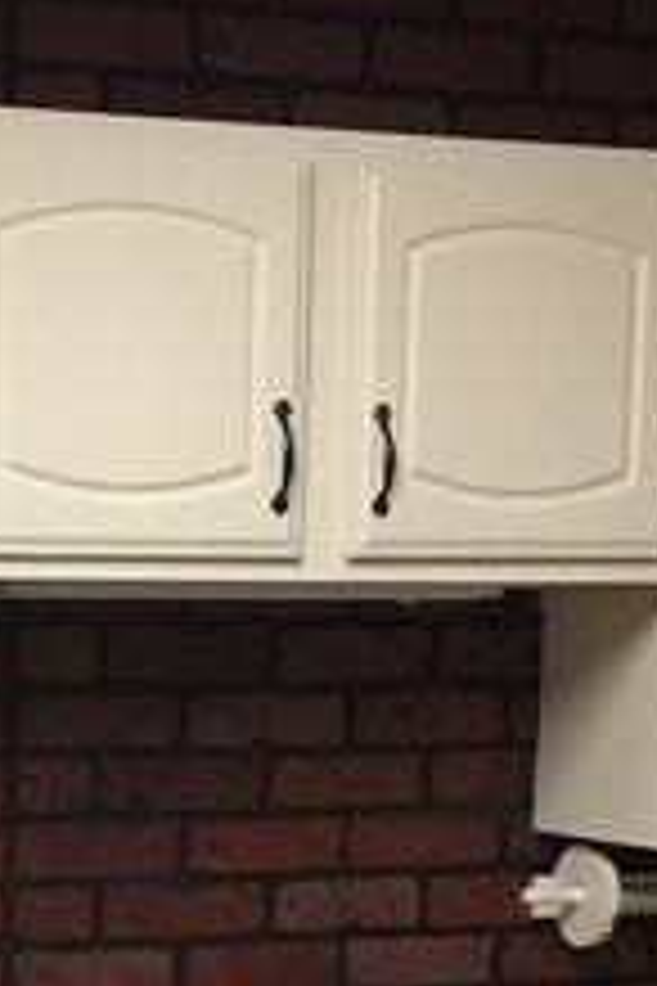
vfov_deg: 21.0
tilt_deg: -9.2
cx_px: 25
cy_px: 1108
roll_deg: +0.0
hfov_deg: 14.7
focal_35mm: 92
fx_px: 2518
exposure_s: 1/15
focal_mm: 4.15
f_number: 2.2
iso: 40
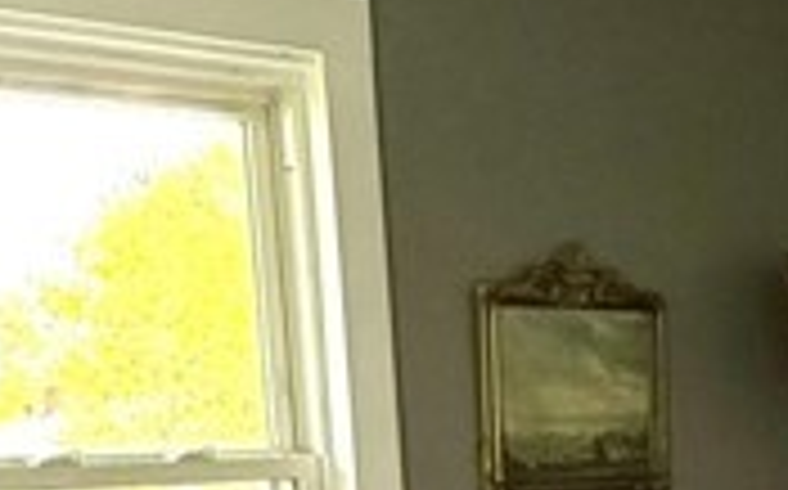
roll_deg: +4.0
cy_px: 935
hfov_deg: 23.8
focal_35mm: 87
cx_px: 491
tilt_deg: -10.9
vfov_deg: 13.2
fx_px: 1867
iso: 160
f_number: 2.2
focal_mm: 2.22
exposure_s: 1/99
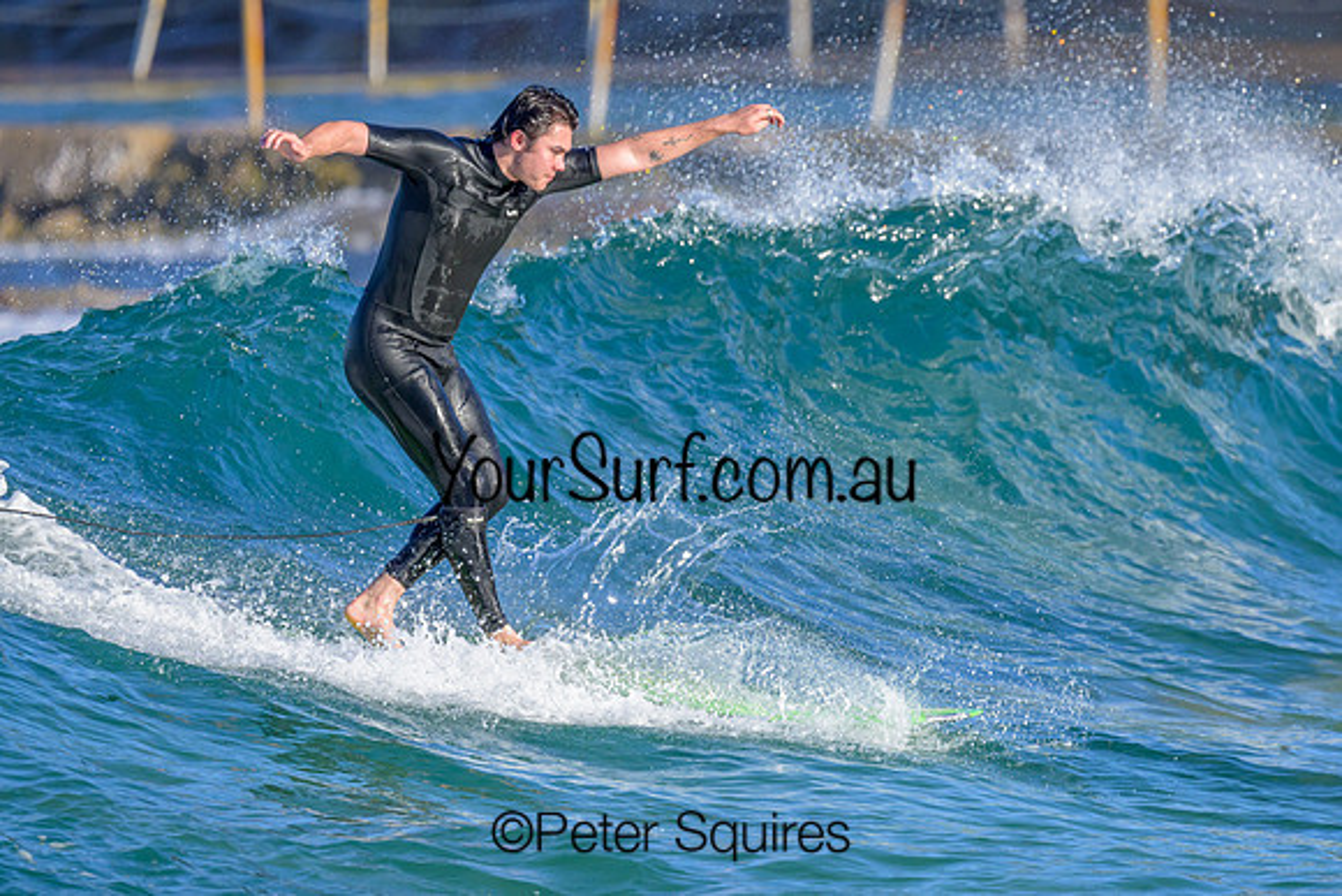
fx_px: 40904
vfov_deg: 1.3
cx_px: 801
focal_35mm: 1097
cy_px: 432
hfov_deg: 1.9
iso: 560
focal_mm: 800
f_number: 6.3
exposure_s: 1/2000
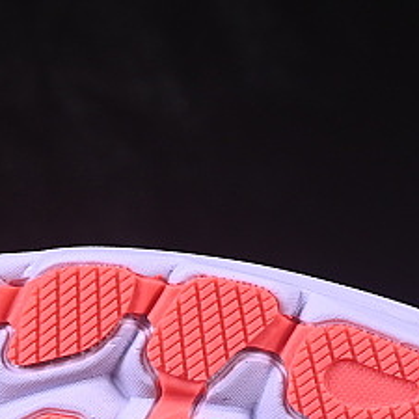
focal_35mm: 306
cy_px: 371
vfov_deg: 5.7
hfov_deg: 5.7
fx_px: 4190
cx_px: 363
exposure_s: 1/80
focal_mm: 50
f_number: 8
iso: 160
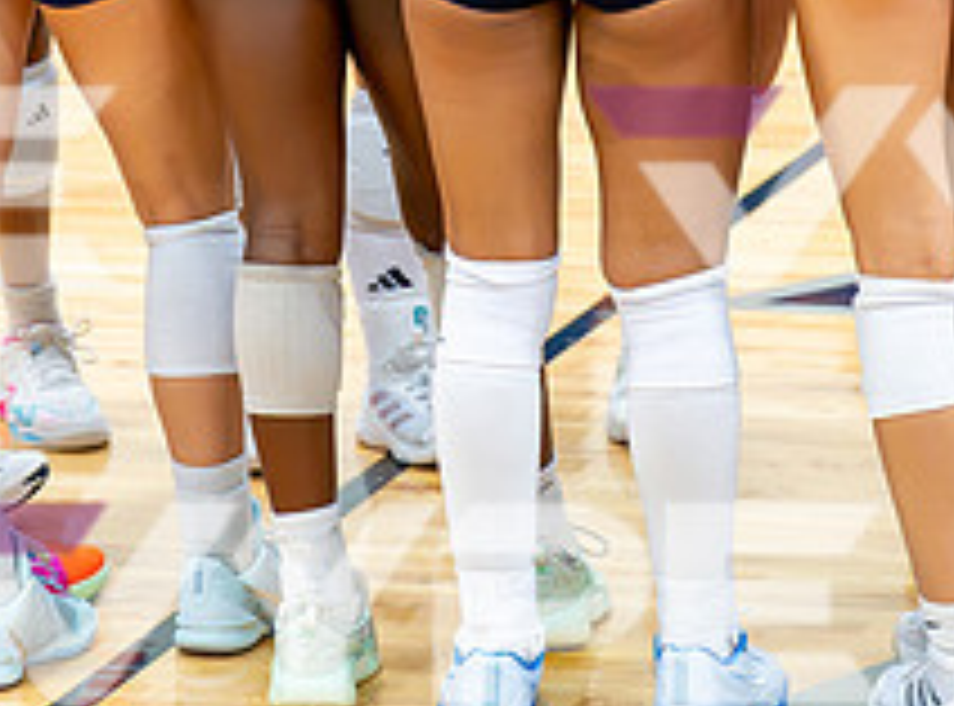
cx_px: 340
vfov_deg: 5.7
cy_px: -202
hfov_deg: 7.8
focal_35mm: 255
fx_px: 6996
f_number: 2.8
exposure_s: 1/800
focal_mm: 74
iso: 4500
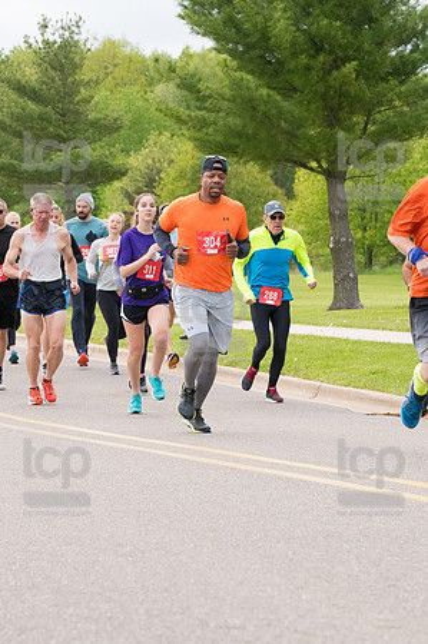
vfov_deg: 12.5
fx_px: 2949
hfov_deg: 8.3
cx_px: 214
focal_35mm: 165
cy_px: 322
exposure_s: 1/1600
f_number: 7.1
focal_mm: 110
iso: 4000
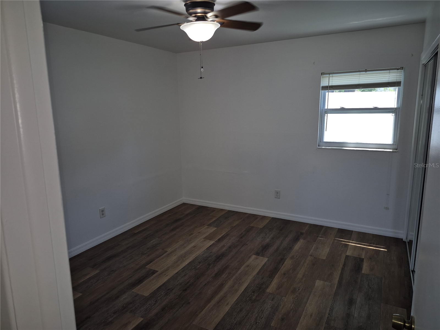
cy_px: 165
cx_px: 220
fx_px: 292
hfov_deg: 73.9
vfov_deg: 58.9
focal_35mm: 23
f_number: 1.8
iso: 40
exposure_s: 1/60
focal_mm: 5.4
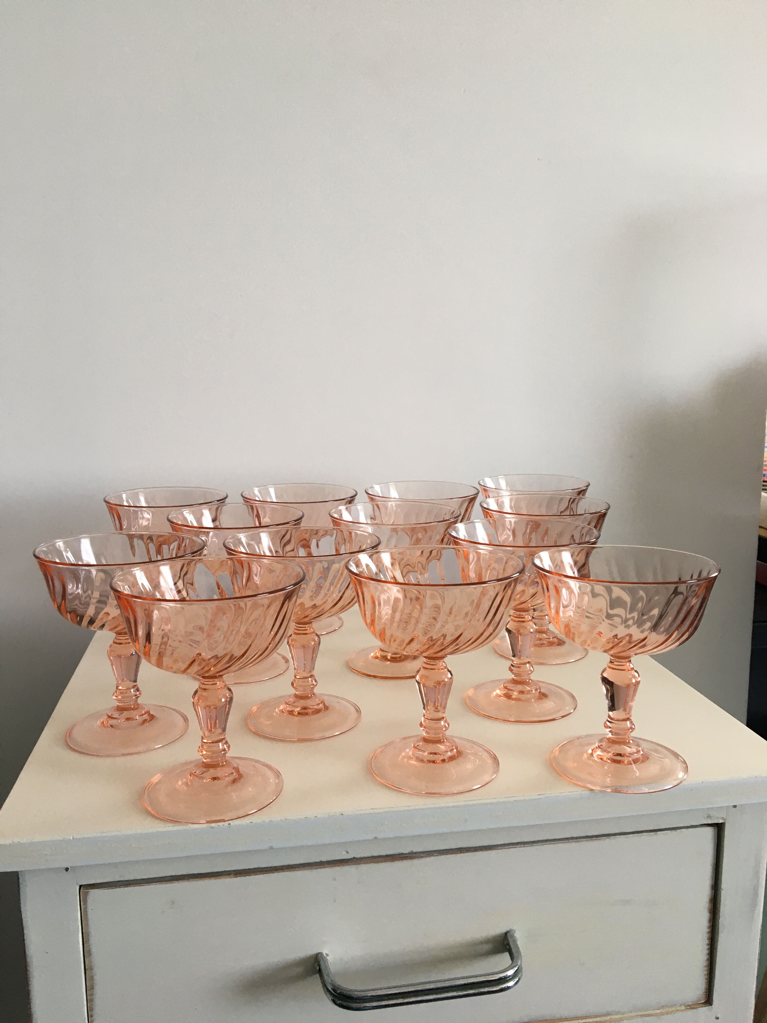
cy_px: 512
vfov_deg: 61.7
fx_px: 857
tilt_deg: -9.2
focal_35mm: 29
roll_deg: +1.3
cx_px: 384
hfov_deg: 48.2
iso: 80
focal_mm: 4.15
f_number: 2.2
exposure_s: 1/33
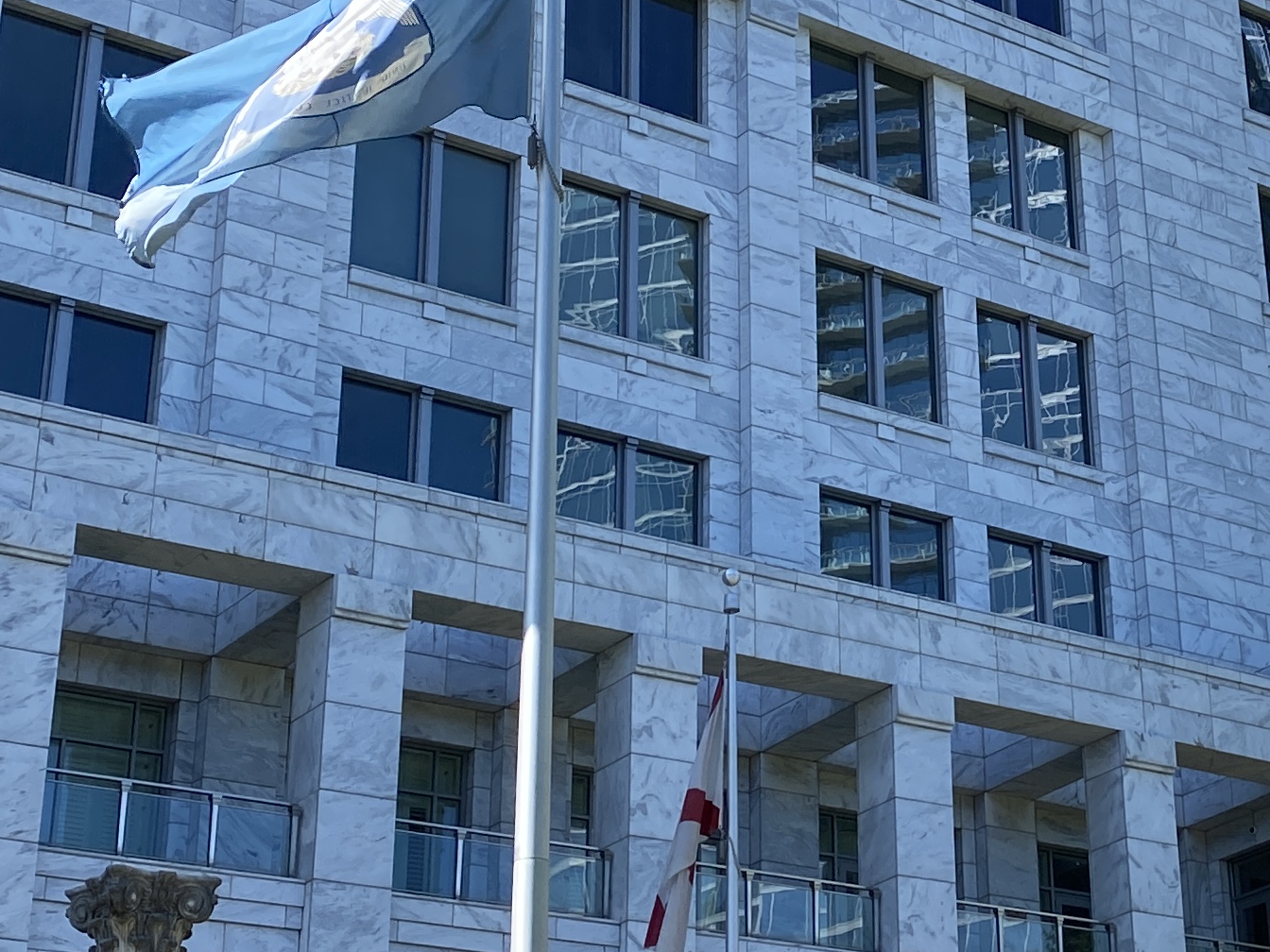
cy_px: 273
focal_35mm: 78
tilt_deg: +26.3
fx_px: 2862
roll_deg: +4.5
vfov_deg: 18.8
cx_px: 1153
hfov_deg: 24.3
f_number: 1.8
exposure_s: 1/1025
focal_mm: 4.25
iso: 32
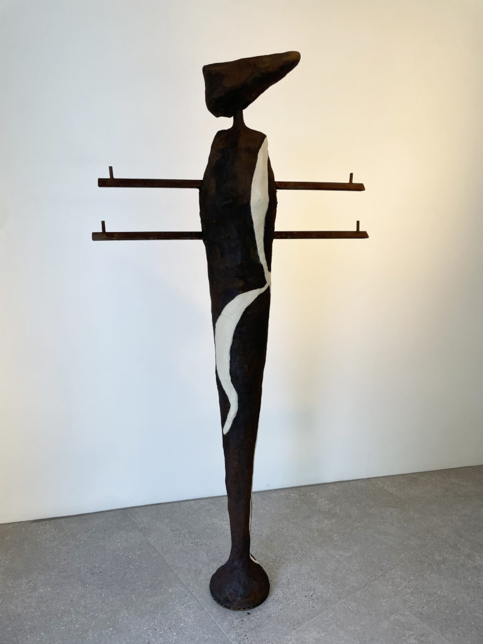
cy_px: 322
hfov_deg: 53.1
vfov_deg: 67.3
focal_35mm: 26
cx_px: 242
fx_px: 484
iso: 32
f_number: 1.6
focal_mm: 4.2
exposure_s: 1/125
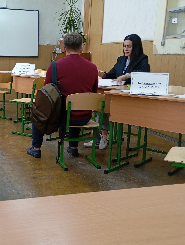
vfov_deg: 63.4
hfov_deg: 49.8
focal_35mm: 28
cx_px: 92
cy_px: 122
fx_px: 199
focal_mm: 4.27
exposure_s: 1/33.3
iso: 135
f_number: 1.8
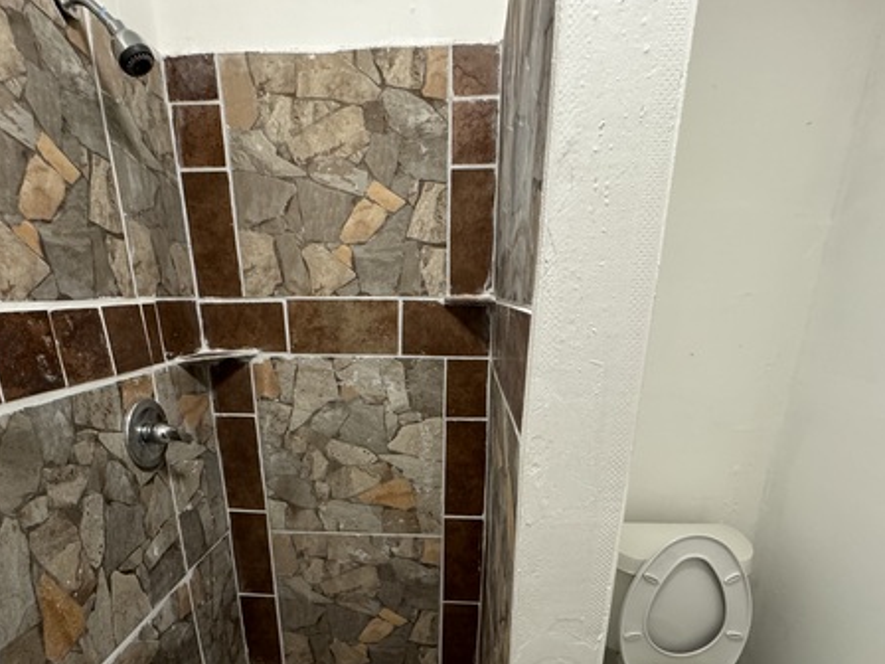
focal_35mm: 20
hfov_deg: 81.7
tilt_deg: -19.7
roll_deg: -0.2
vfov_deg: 63.5
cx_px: 423
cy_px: 466
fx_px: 511
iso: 320
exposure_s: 1/64
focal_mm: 2.22
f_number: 2.2
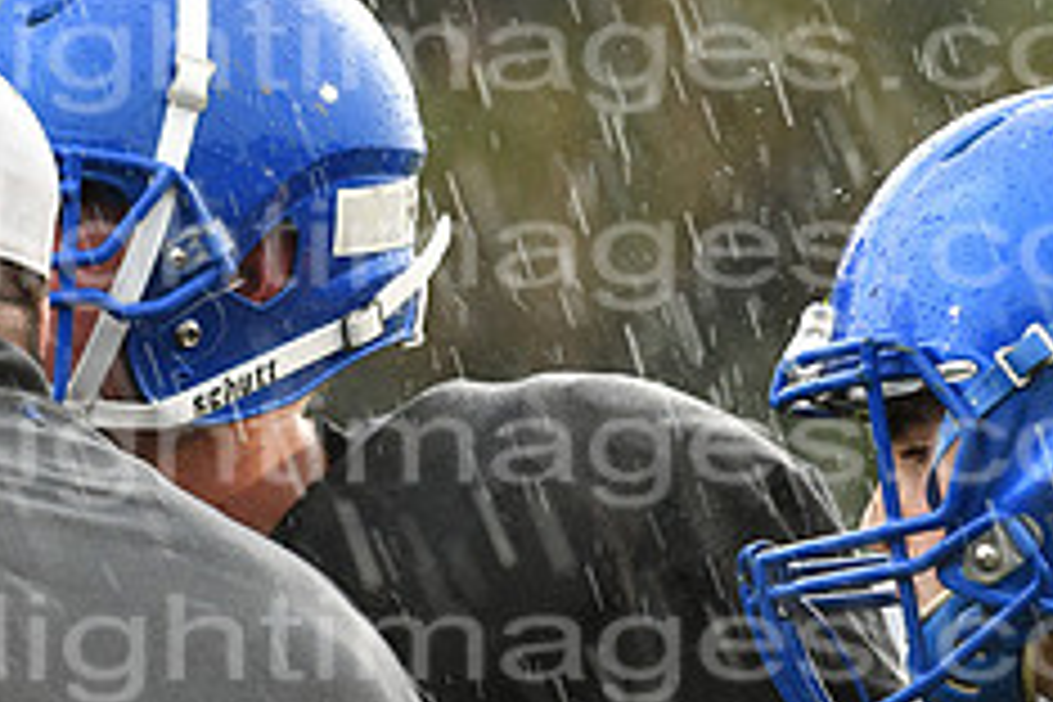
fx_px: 15209
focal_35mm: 520
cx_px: 238
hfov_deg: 4.0
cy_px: 353
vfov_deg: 2.6
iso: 1000
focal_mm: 140
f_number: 4.5
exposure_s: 1/320
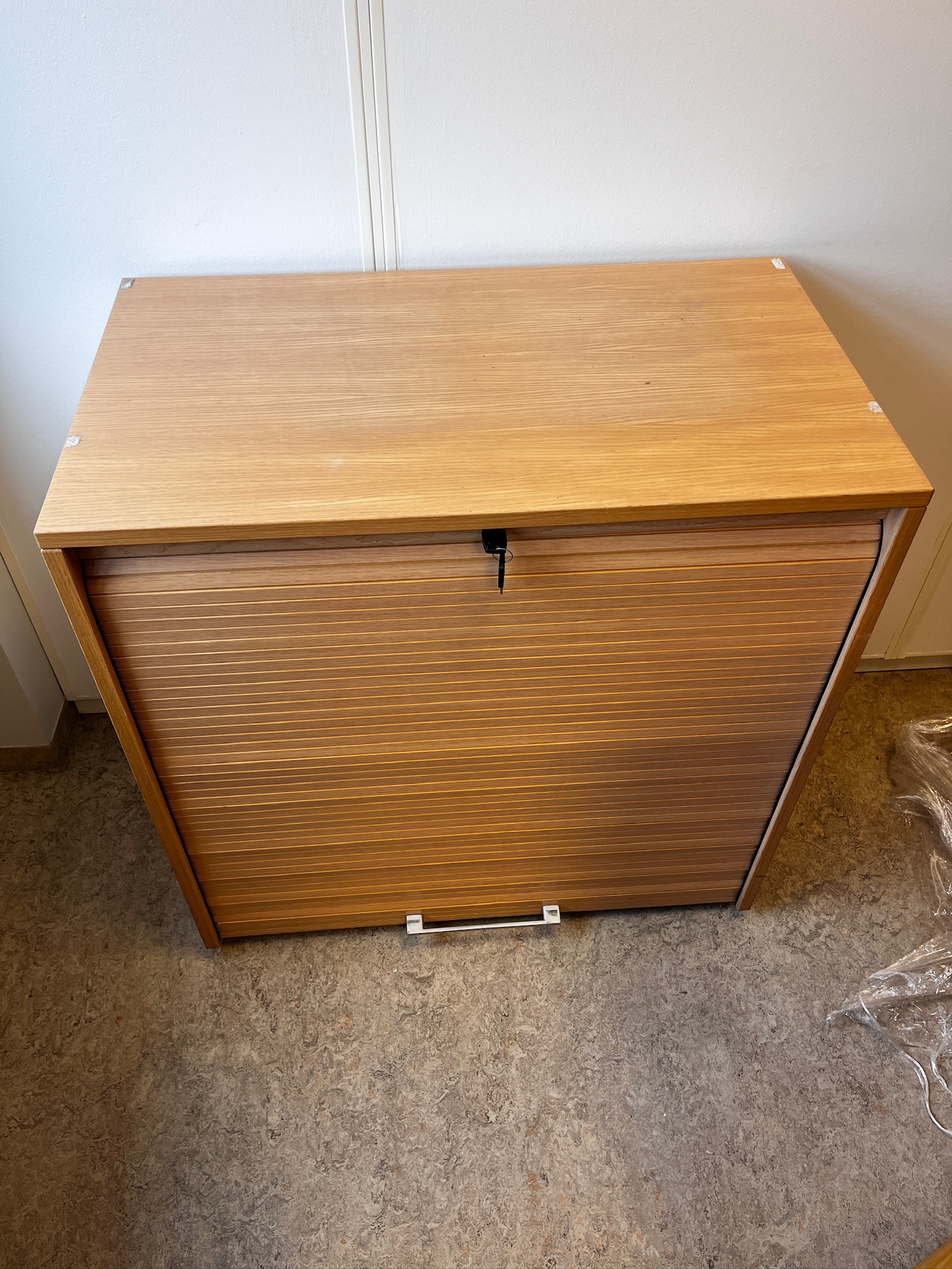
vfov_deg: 67.3
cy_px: 634
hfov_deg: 53.1
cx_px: 476
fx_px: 953
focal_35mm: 26
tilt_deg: -45.4
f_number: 1.6
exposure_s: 1/100
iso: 50
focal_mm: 5.1
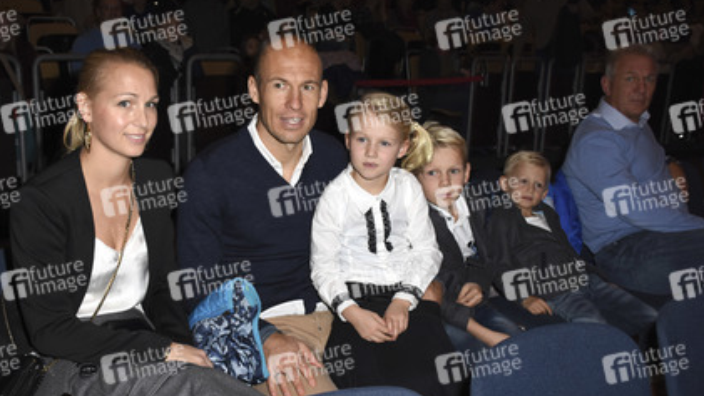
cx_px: 334
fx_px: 691
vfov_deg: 31.9
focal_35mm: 37
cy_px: 239
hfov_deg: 54.0
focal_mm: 22
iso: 640
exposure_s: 1/250
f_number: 4.5
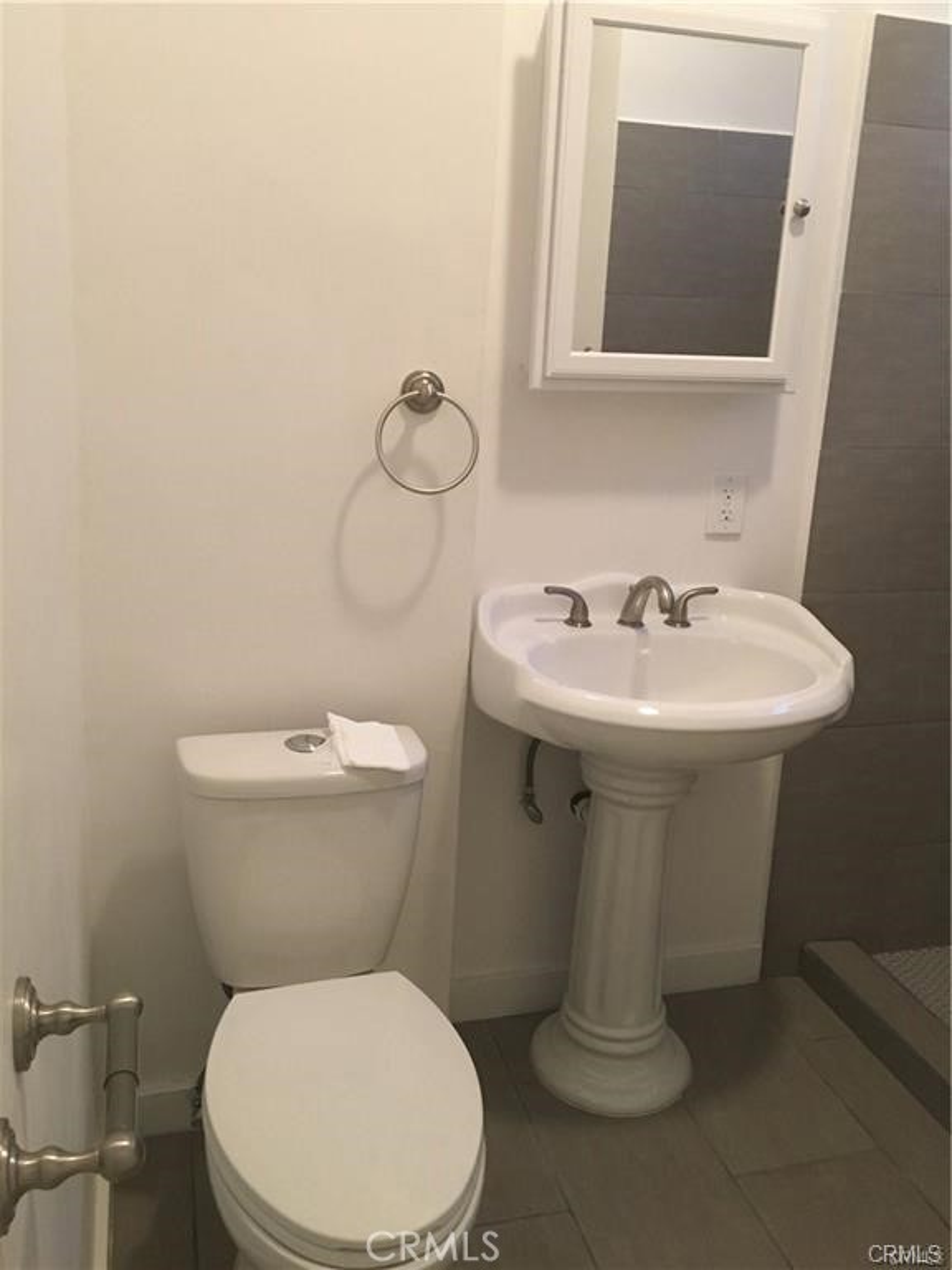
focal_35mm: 29
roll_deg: -2.5
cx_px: 476
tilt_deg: -13.5
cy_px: 635
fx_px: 1063
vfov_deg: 61.7
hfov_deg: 48.2
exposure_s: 1/24
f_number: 2.2
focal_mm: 4.15
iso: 200
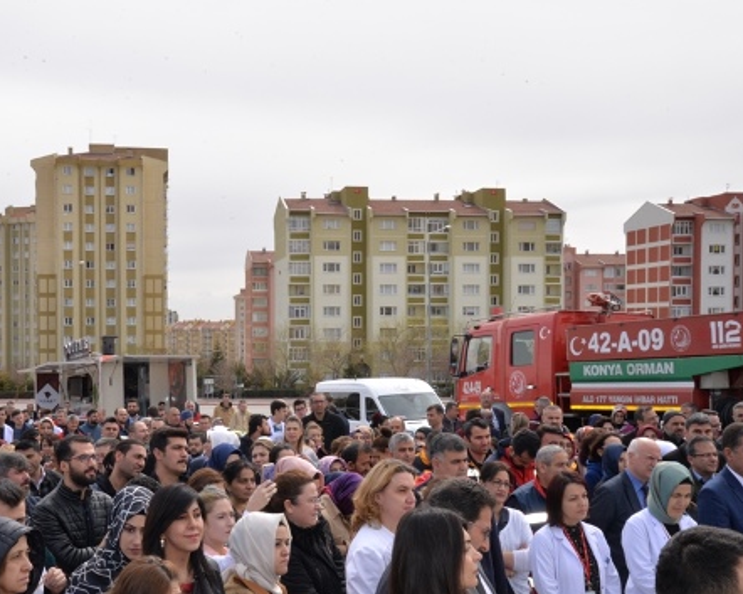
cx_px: 308
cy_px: 342
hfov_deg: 38.0
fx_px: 1077
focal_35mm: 49
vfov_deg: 30.8
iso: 1250
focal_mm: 36
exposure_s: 1/200
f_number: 25
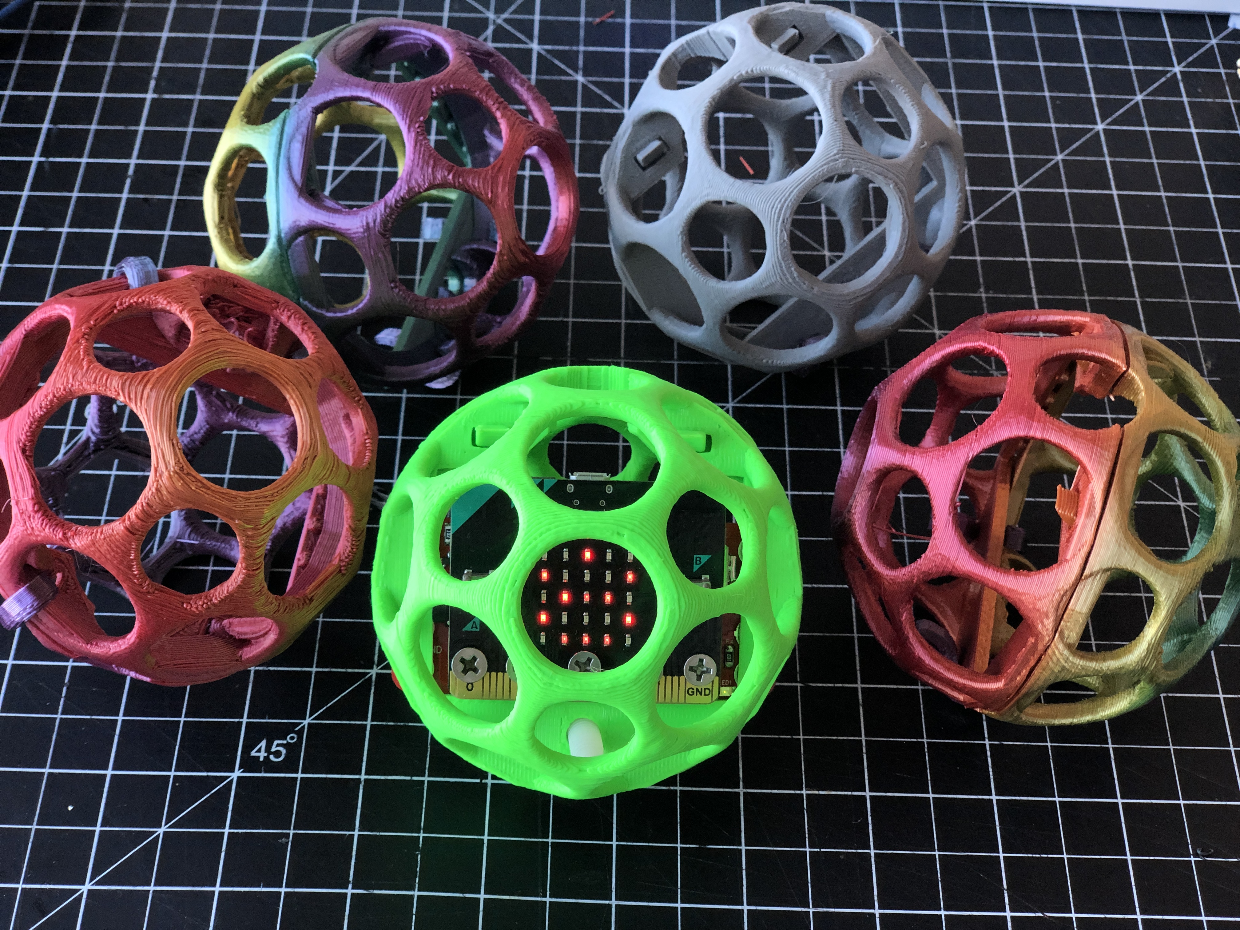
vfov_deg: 28.0
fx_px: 1863
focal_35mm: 52
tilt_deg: -52.0
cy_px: 465
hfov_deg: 36.8
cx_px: 620
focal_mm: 6
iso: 50
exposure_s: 1/60
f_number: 2.4
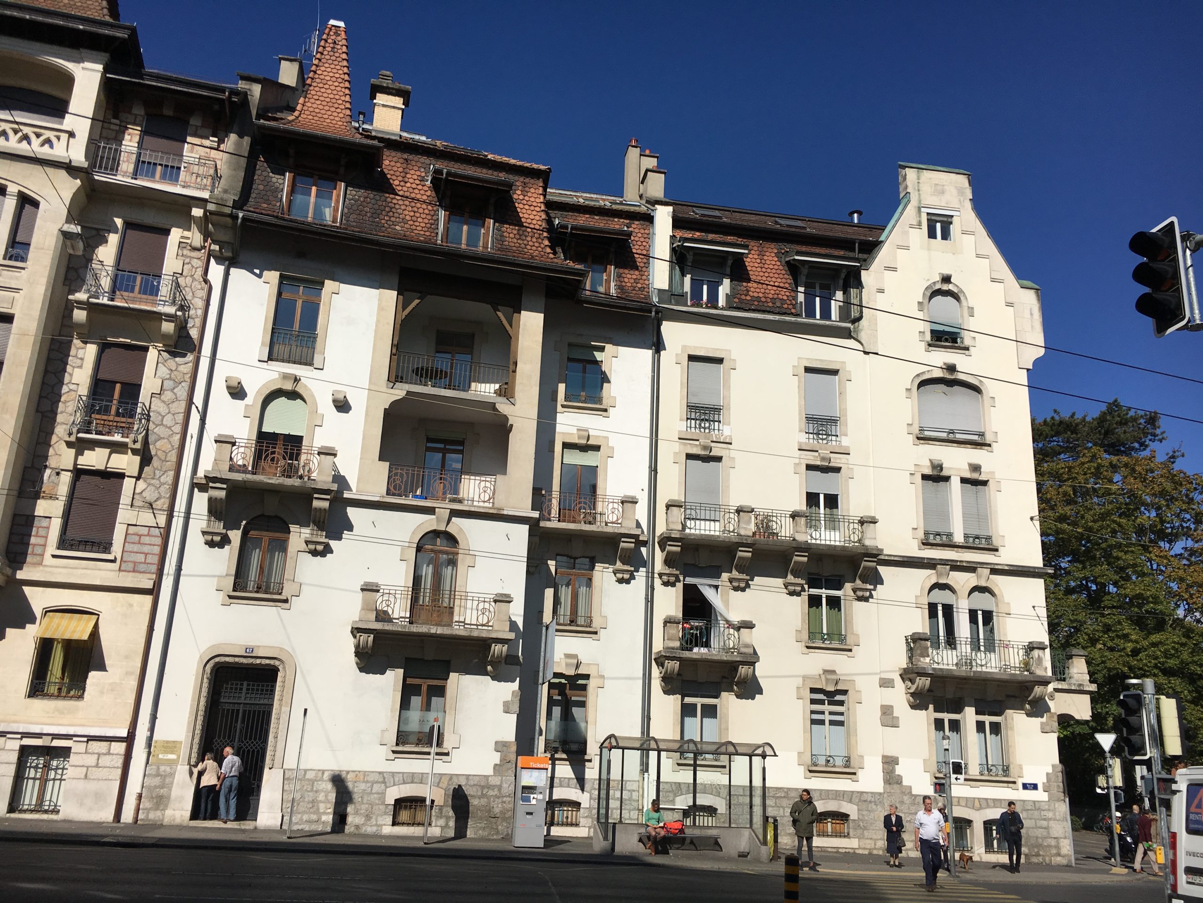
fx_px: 1008
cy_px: 452
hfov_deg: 61.7
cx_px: 602
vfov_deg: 48.2
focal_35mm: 29
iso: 25
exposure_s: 1/3846
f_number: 2.2
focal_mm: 4.15
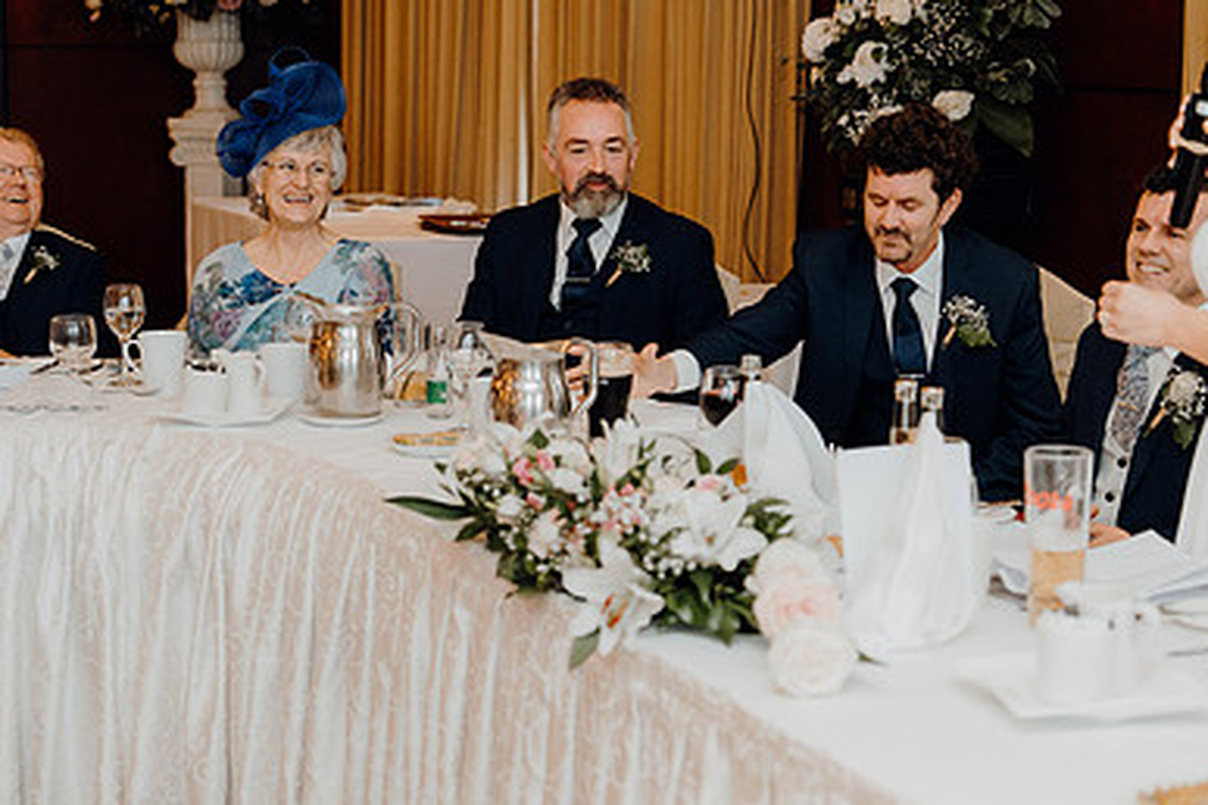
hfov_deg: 27.0
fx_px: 2516
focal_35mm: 75
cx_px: 649
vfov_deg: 18.2
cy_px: 367
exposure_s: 1/200
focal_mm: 50
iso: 1250
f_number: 2.8
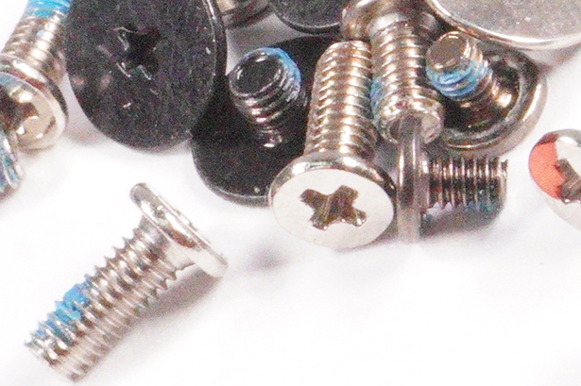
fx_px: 5918
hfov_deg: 5.6
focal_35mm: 367
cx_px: 718
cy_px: 59
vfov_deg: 3.7
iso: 12800
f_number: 22
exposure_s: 1/320
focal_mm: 50
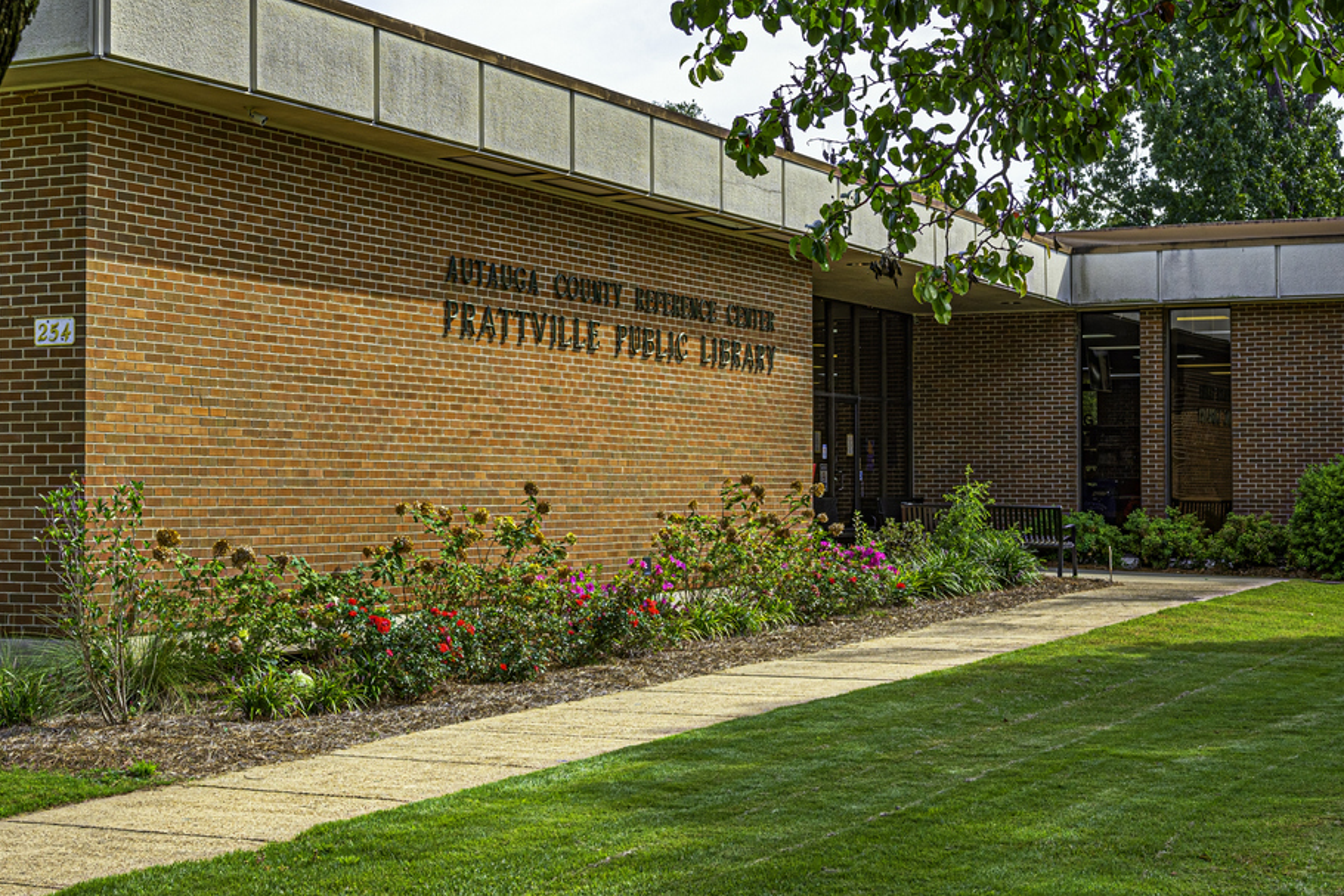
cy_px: 313
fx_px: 2315
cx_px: 484
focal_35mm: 62
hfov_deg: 32.2
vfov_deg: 21.8
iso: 200
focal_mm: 30
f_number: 8
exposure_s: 1/400
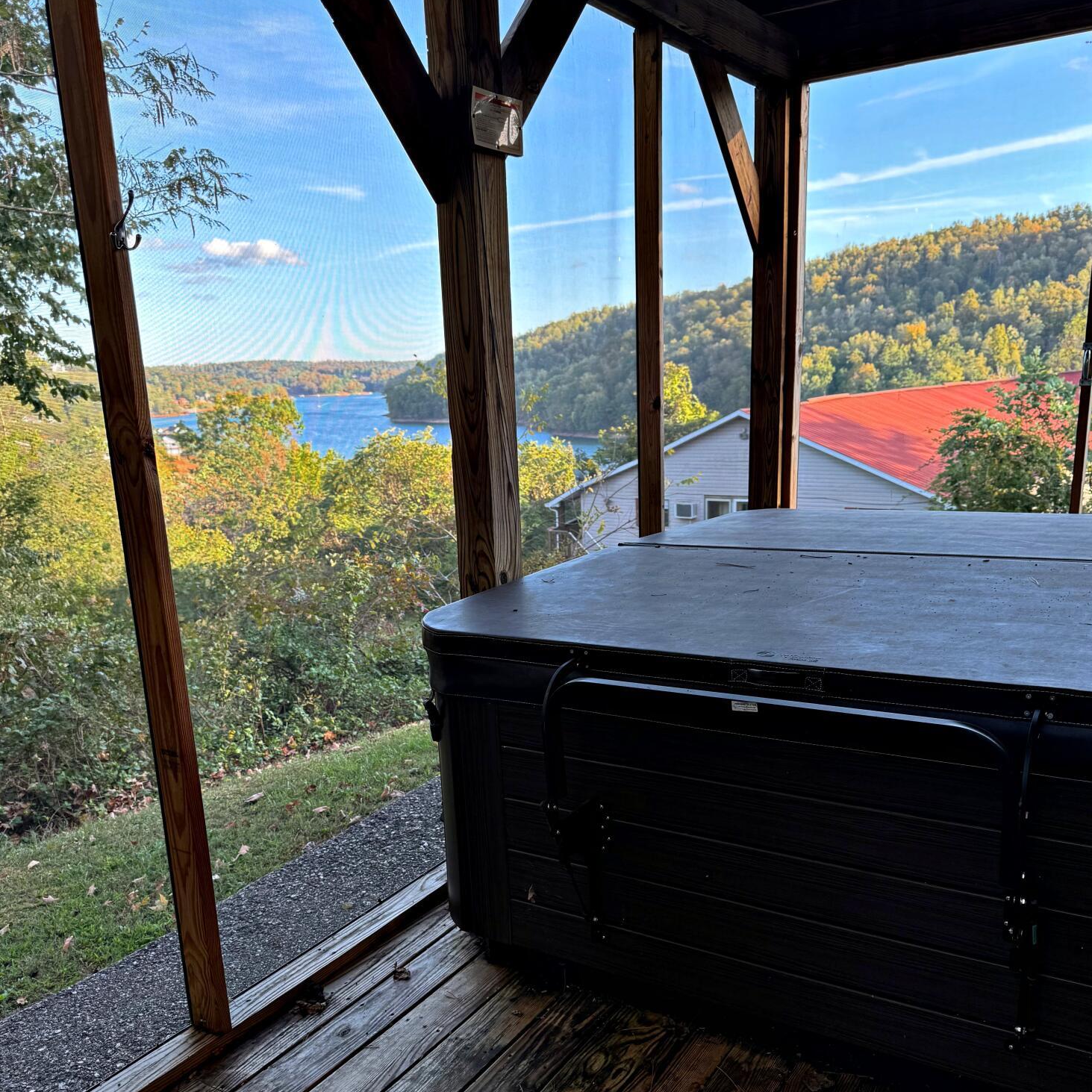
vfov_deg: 55.2
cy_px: 656
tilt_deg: -14.7
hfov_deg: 55.6
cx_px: 547
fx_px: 1035
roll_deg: +2.8
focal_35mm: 29
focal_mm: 6.76
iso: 80
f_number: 1.78
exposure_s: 1/253
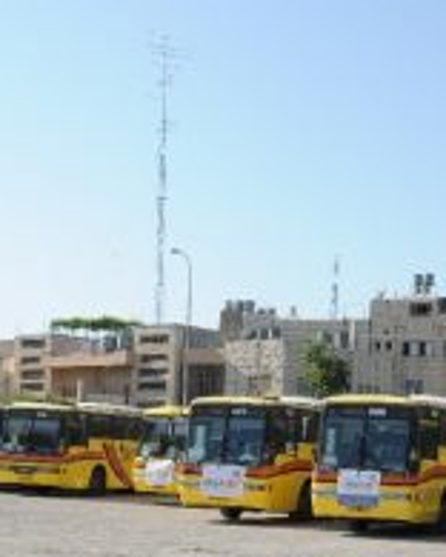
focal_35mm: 74
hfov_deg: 20.1
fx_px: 1221
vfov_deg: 25.4
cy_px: 416
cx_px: 449
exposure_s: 1/640
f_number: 13
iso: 1250
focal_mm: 32
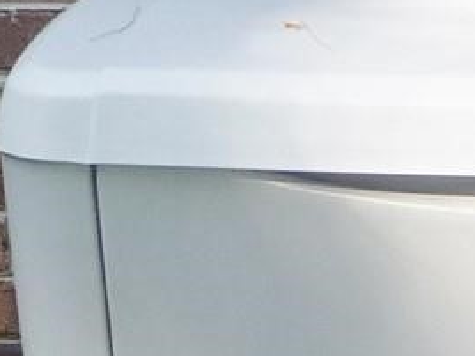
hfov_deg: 11.4
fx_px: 2250
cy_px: 418
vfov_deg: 9.0
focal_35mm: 164
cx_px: 757
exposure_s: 1/250
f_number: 2.8
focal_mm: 4.4
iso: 100
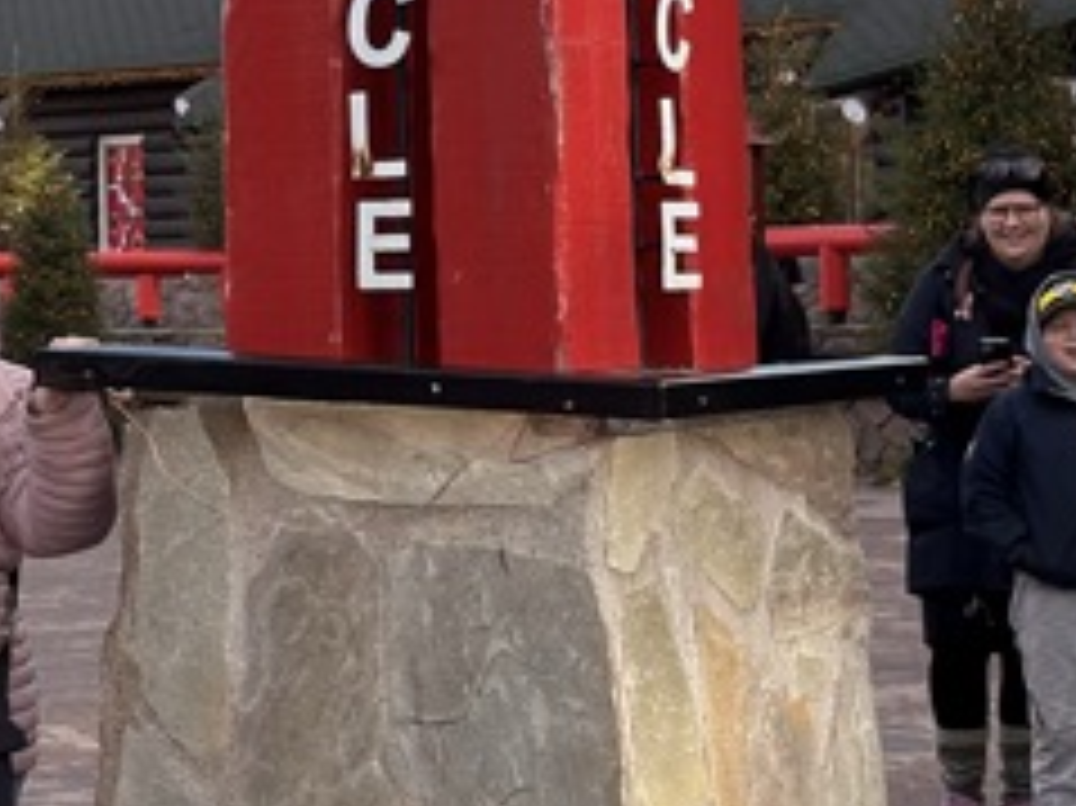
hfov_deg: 12.1
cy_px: -5
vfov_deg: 9.2
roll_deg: +1.5
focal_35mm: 161
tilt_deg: +4.0
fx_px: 5002
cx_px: -18
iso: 64
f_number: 1.78
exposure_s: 1/1905
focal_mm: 6.76
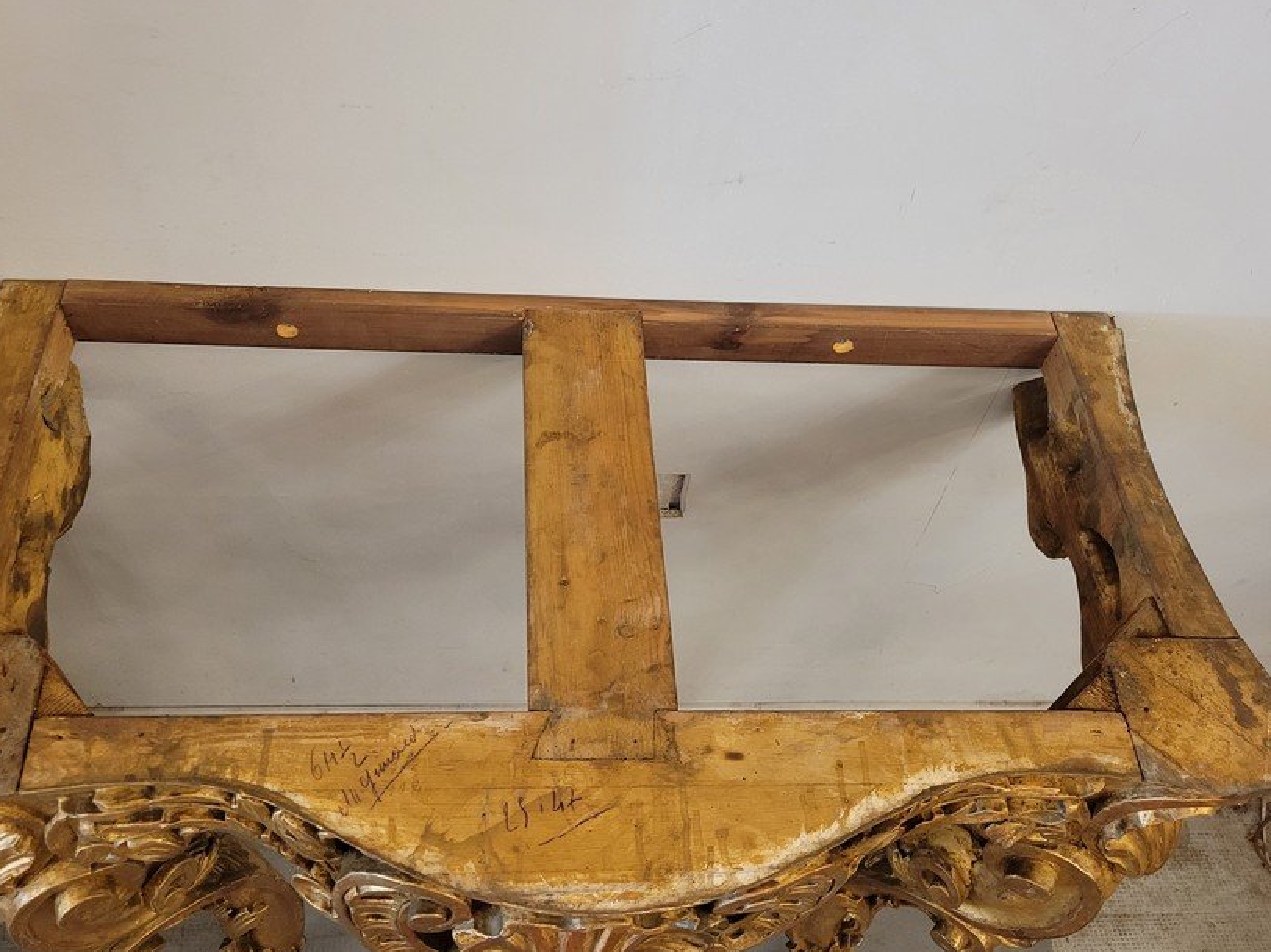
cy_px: 517
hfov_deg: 56.8
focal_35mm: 32
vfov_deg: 44.1
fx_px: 1174
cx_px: 602
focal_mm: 5.4
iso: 640
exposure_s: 1/50
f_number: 1.8
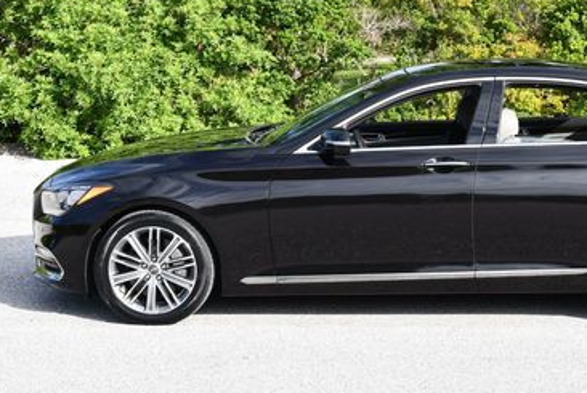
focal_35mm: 84
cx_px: 428
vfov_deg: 16.2
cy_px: 93
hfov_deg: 23.9
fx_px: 1371
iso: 200
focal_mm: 24
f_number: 8
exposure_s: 1/250
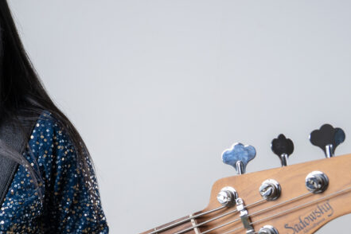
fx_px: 565
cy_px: 207
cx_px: 82
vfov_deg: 22.8
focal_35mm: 58
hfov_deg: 33.7
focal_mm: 25
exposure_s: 1/160
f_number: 6.3
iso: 250
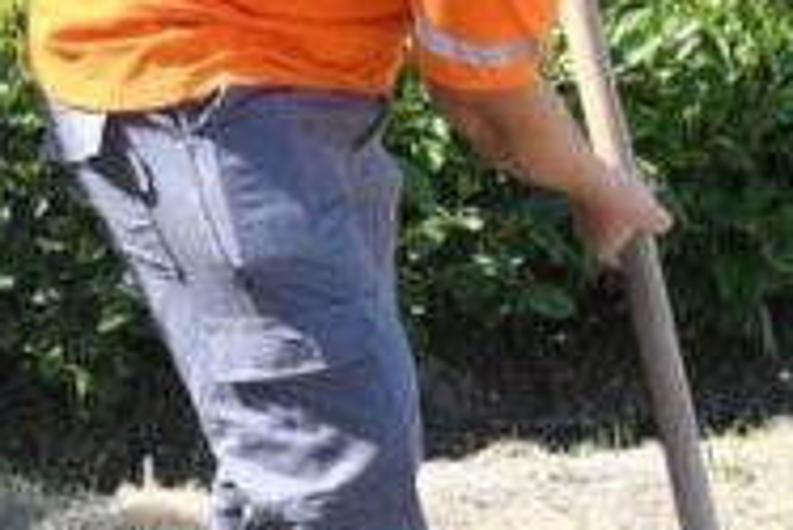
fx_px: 3615
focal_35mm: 164
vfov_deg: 8.4
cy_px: 208
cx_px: 297
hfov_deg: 12.5
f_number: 3.5
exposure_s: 1/400
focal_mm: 20
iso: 100
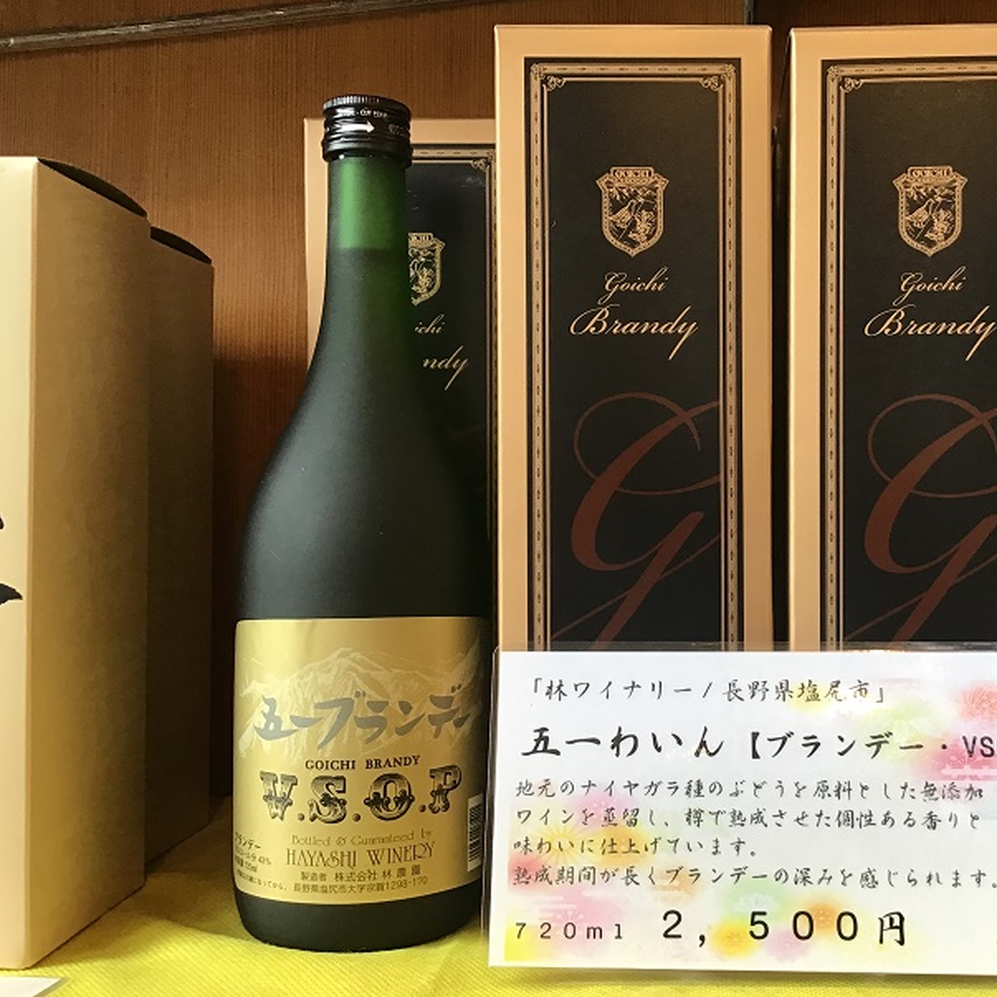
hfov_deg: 44.4
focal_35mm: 37
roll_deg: -0.7
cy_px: 497
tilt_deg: +1.3
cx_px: 649
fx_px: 1206
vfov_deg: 44.9
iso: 32
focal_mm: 3.3
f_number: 2.4
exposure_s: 1/30
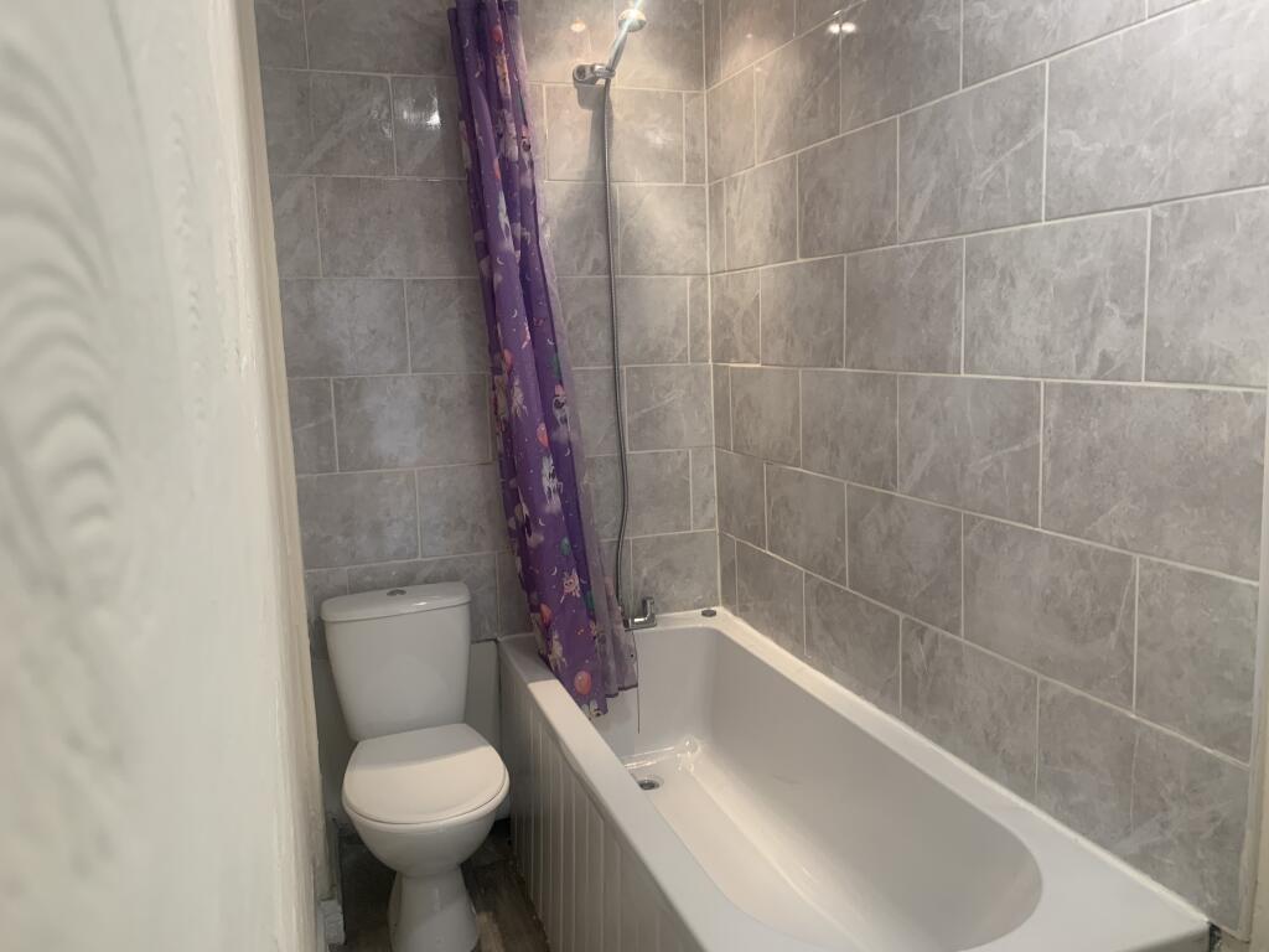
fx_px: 953
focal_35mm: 26
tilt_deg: -8.6
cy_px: 476
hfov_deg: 67.3
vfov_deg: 53.1
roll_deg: +2.8
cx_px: 634
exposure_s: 1/50
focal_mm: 4.25
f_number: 1.8
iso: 100
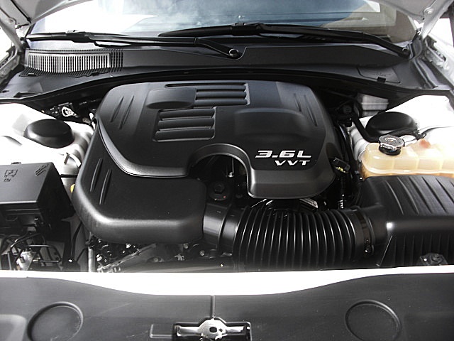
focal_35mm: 36
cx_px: 227
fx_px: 472
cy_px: 170
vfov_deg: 39.7
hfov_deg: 51.4
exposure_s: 1/80
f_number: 2.8
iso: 50
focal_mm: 6.3
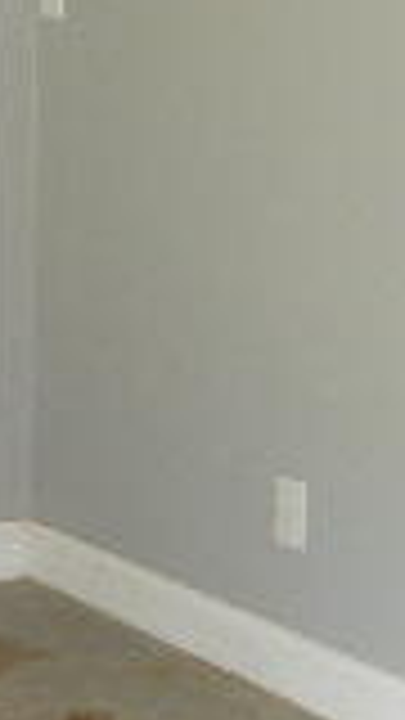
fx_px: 2081
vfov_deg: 19.2
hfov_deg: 10.8
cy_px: 50
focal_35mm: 109
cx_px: -166
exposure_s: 1/30
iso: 200
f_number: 3.7
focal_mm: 4.5
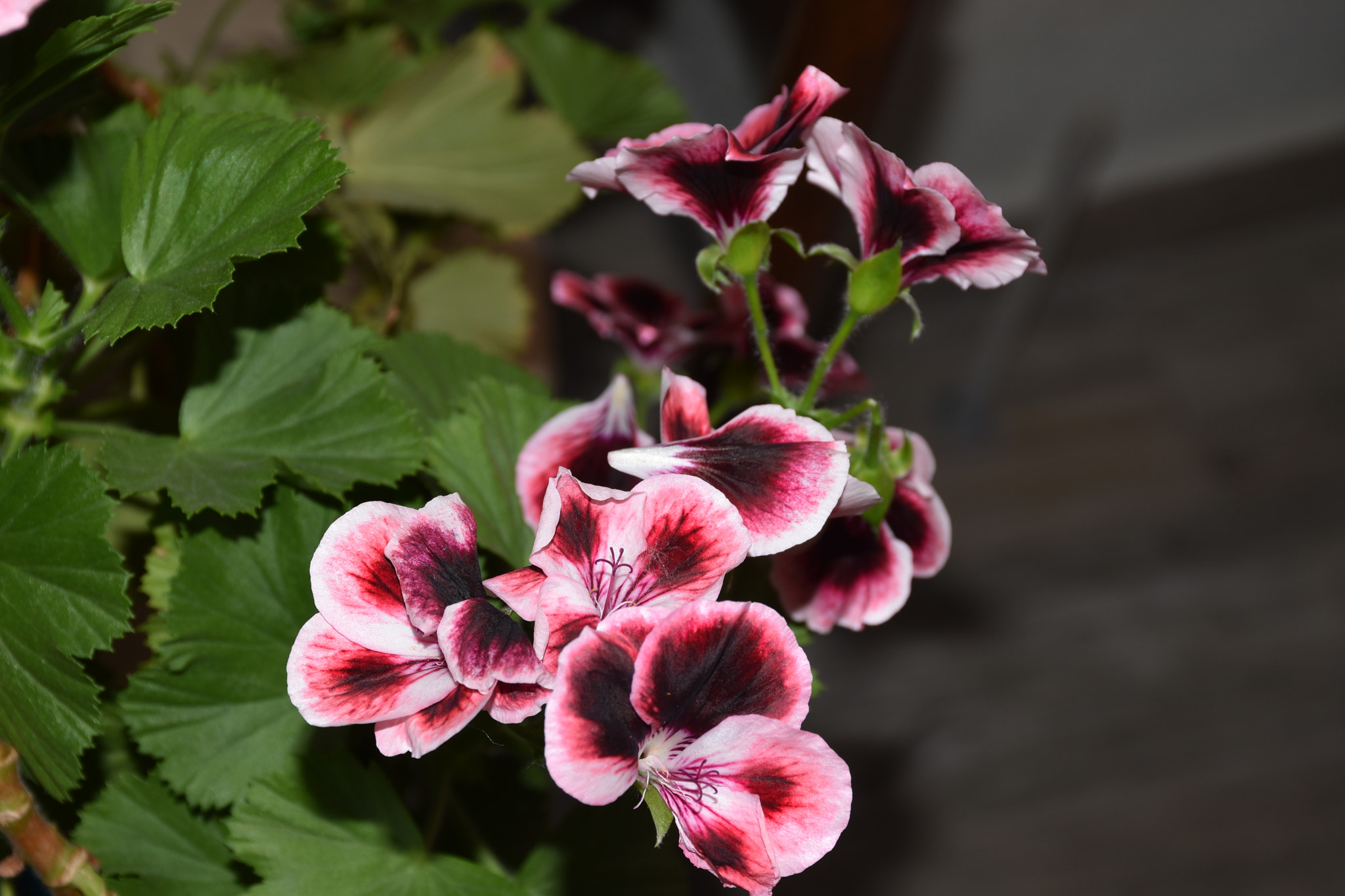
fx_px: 3138
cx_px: 672
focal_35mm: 84
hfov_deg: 24.2
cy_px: 448
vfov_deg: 16.3
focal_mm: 56
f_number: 8
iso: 100
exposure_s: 1/60
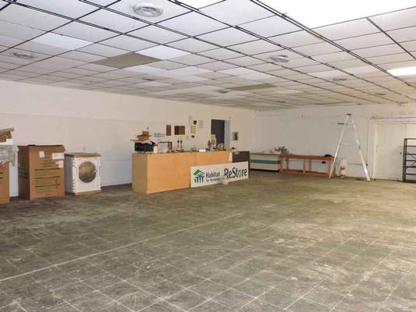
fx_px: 337
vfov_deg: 49.8
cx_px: 208
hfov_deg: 63.4
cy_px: 156
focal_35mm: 28
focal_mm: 5
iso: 360
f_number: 3.1
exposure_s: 1/30
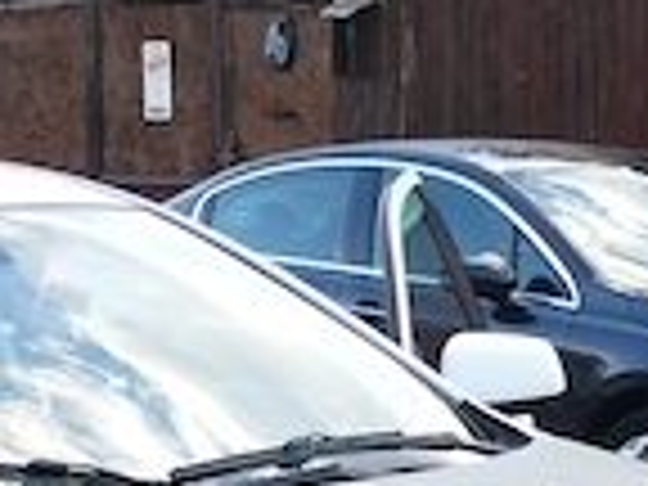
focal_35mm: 171
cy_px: 639
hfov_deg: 11.4
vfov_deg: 8.6
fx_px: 3201
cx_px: -94
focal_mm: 8.6
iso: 100
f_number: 3.2
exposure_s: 1/125
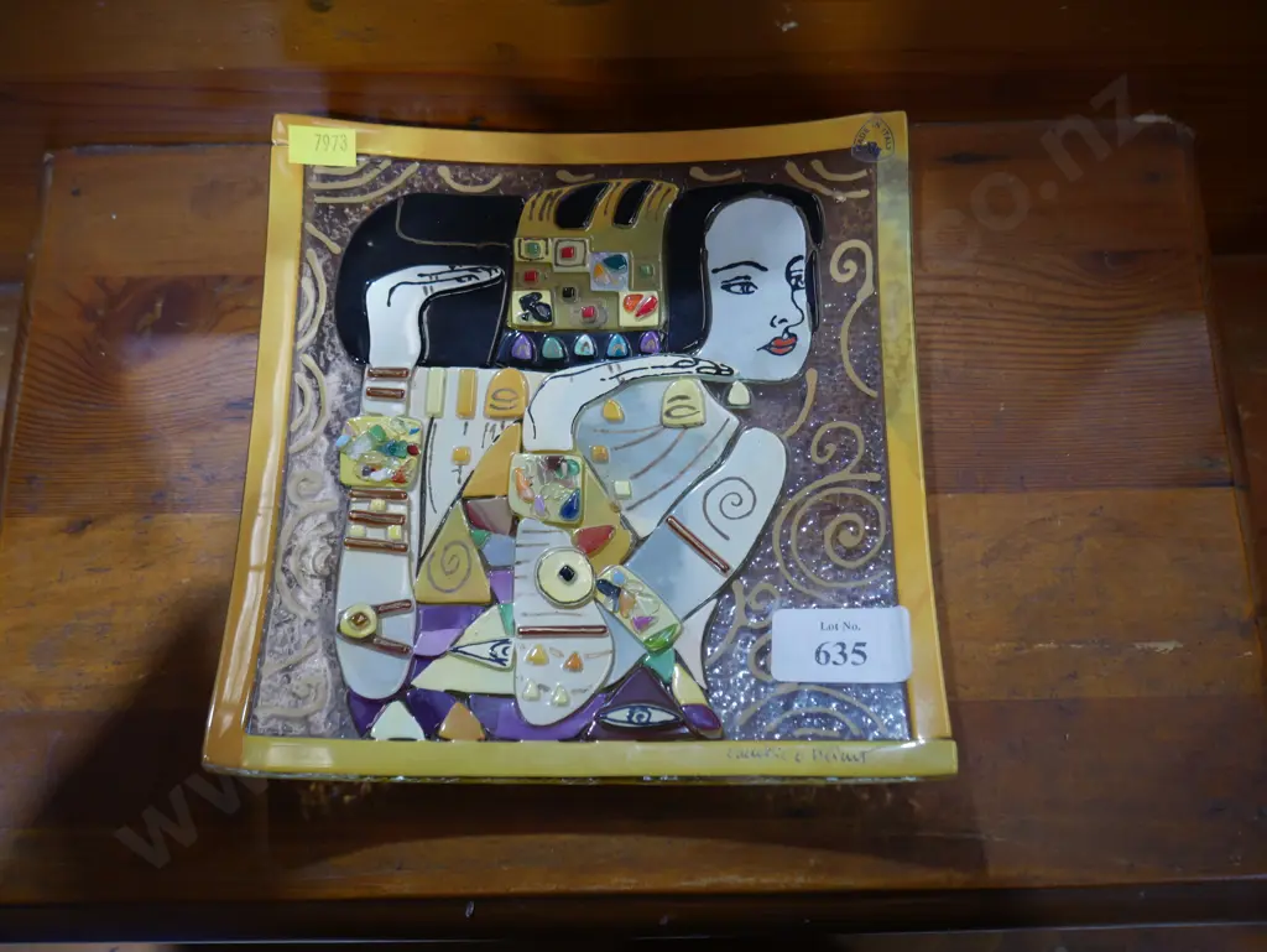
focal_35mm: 28
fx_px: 1025
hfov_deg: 63.4
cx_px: 634
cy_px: 476
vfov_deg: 49.8
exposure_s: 1/60
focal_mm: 14
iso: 400
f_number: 3.5
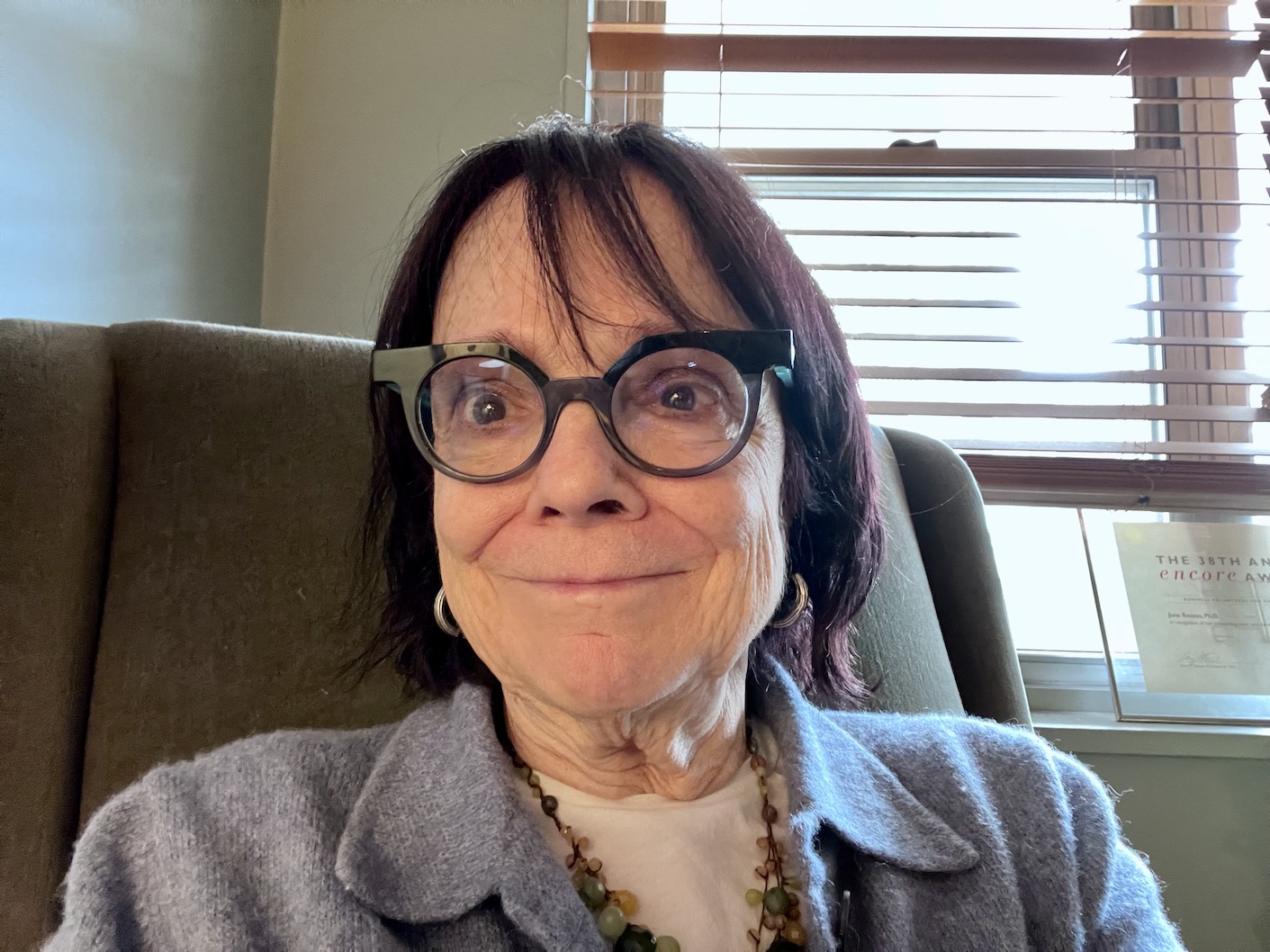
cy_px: 476
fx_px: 844
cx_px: 635
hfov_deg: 73.9
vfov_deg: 58.9
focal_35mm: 23
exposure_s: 1/17
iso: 640
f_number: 2.2
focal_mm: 2.71
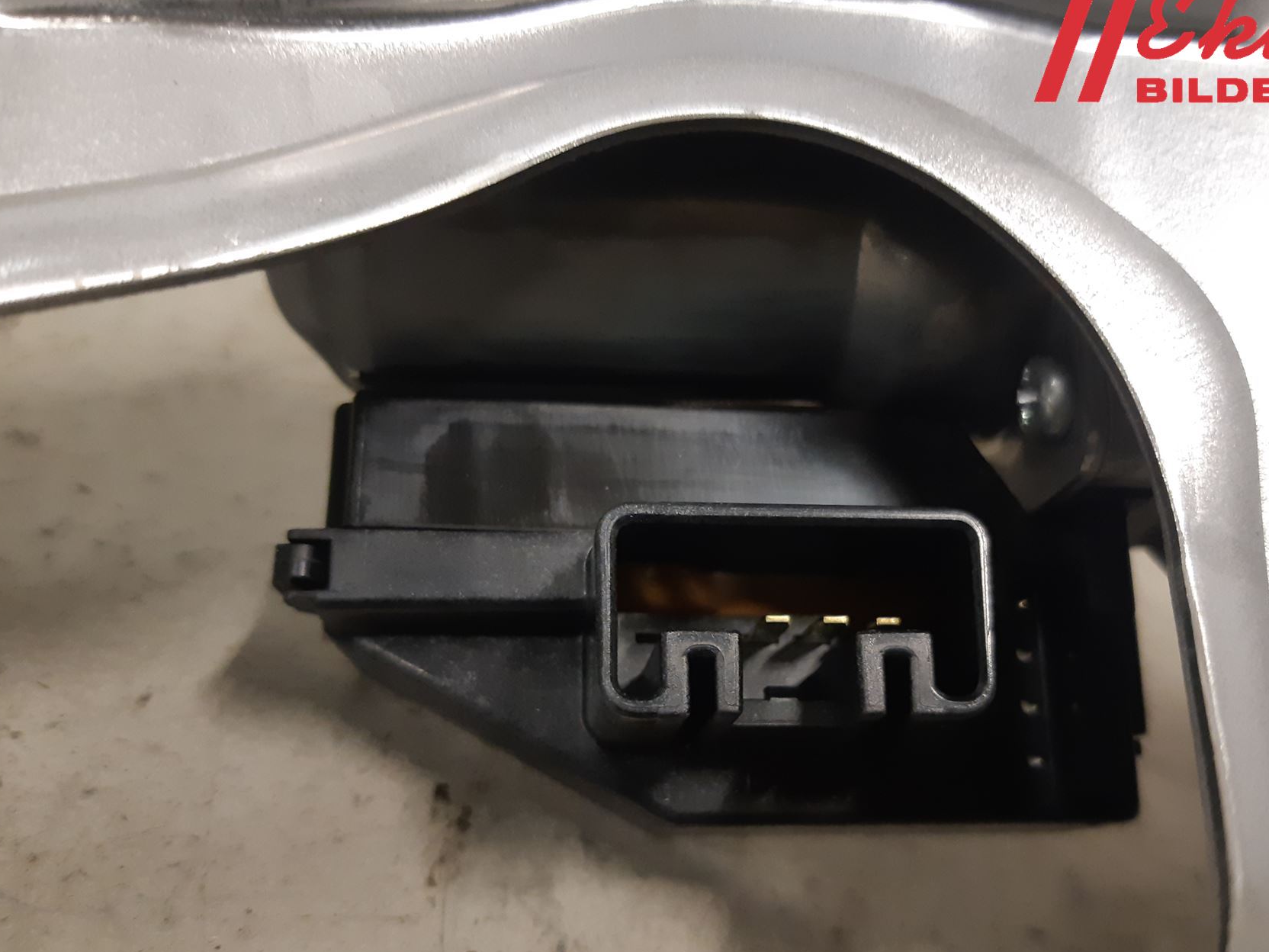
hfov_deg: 56.6
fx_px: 1173
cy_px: 559
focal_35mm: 32
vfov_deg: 44.0
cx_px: 721
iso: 200
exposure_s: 1/50
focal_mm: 3.93
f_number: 1.7
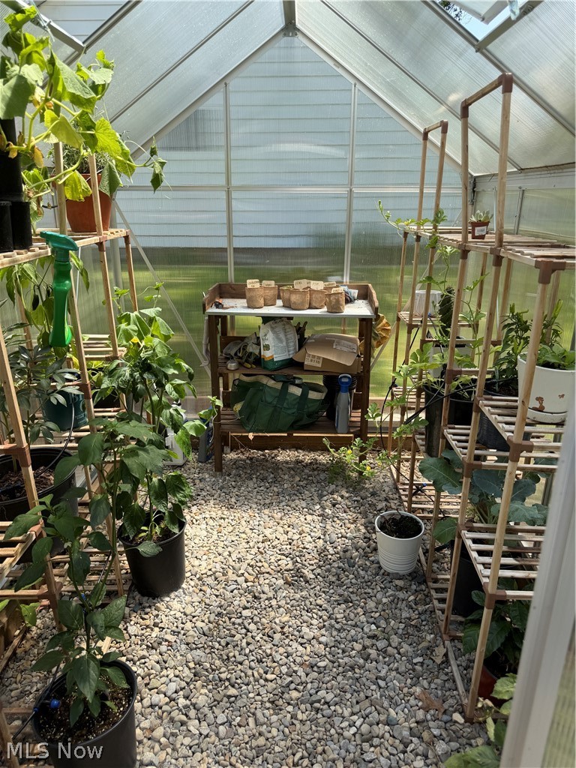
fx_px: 532
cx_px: 288
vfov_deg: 71.6
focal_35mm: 24
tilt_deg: -19.5
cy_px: 384
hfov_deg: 56.8
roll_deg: +0.4
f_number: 1.78
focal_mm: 6.76
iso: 80
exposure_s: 1/1410
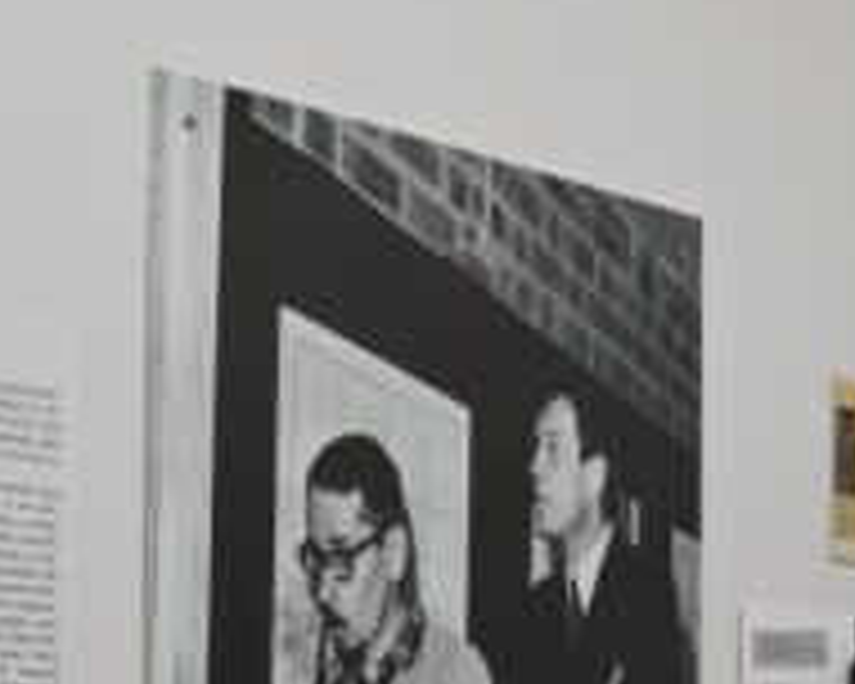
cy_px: 925
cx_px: 1710
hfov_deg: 11.0
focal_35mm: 160
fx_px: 4037
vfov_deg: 9.5
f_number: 11
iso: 640
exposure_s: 1/6
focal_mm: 31.5
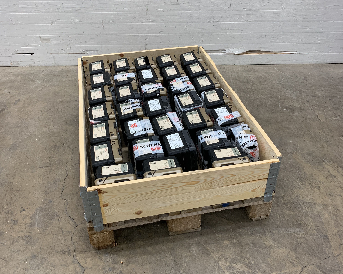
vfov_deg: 43.4
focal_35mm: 34
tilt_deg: -34.8
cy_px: 139
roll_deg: +2.3
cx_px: 172
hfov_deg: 52.8
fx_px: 345
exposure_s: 1/74
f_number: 1.8
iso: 100
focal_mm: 4.25
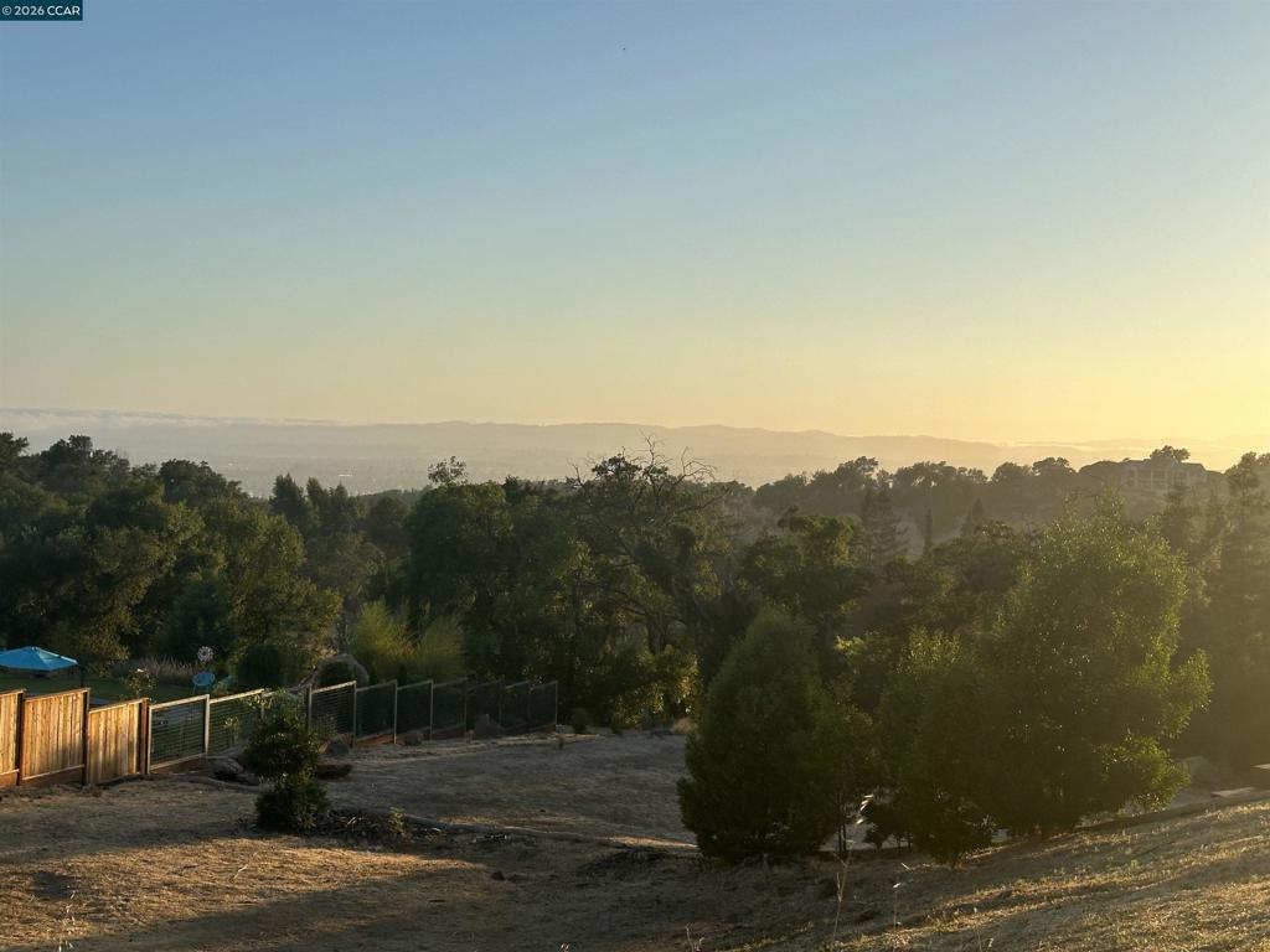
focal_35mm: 48
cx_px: 635
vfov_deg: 30.3
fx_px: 1761
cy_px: 476
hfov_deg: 39.7
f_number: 1.78
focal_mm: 6.86
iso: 64
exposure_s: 1/3367
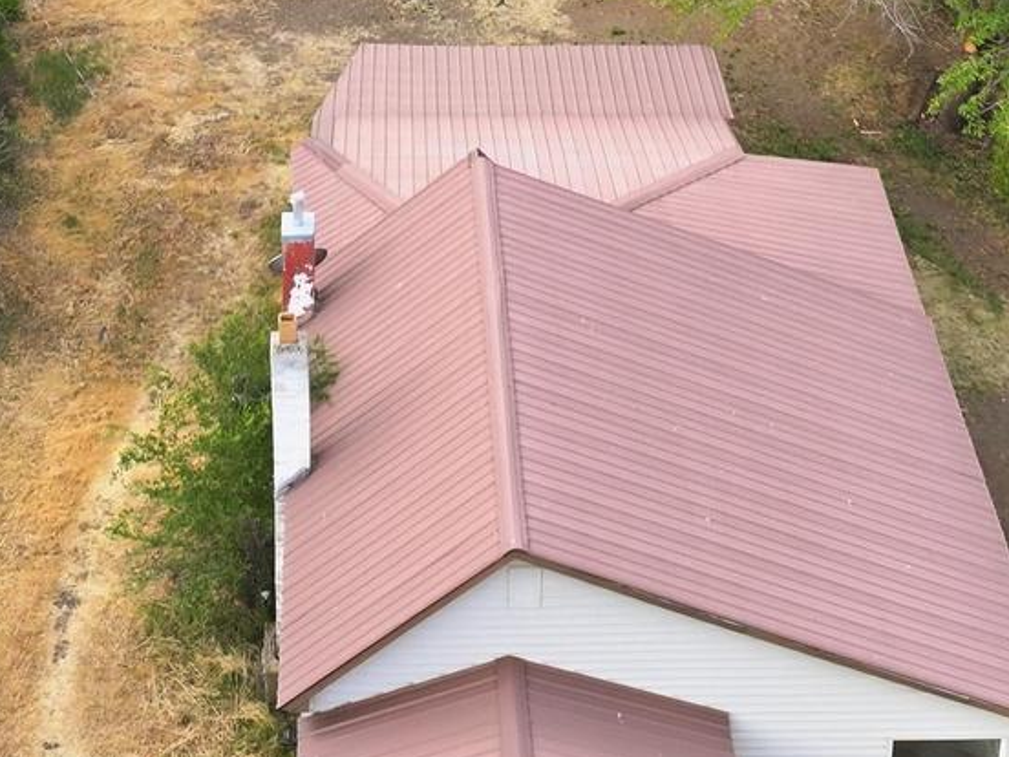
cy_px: -126
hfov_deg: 22.0
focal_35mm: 89
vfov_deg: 16.0
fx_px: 2594
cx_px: 457
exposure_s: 1/640
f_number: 2.8
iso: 180
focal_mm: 12.3
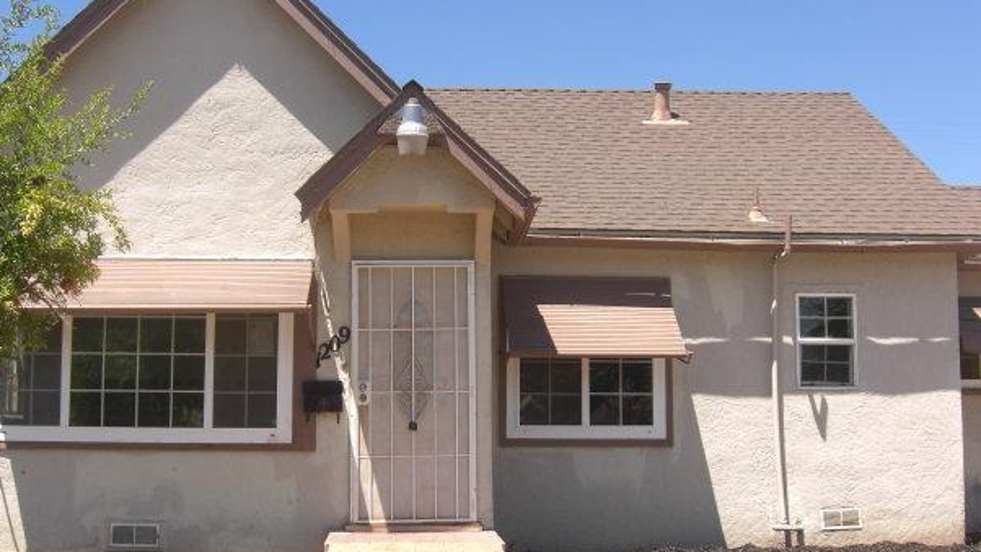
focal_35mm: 44
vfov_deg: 27.1
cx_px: 477
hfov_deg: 46.4
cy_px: 306
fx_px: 1145
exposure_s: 1/400
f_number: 4
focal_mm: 7.9
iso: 80
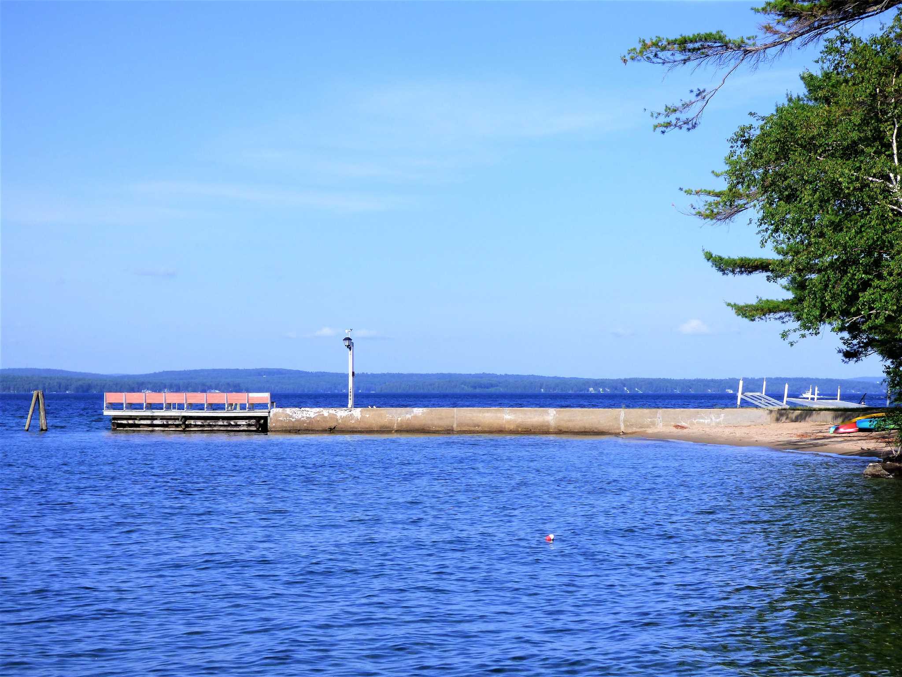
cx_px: 451
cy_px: 338
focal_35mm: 73
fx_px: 1902
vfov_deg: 20.2
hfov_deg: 26.7
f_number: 4.3
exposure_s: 1/1300
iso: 100
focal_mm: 12.29
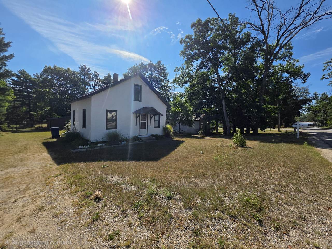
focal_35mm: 13
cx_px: 166
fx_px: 125
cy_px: 124
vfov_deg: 89.9
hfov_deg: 106.2
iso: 40
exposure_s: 1/3333
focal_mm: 2.2
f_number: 1.9
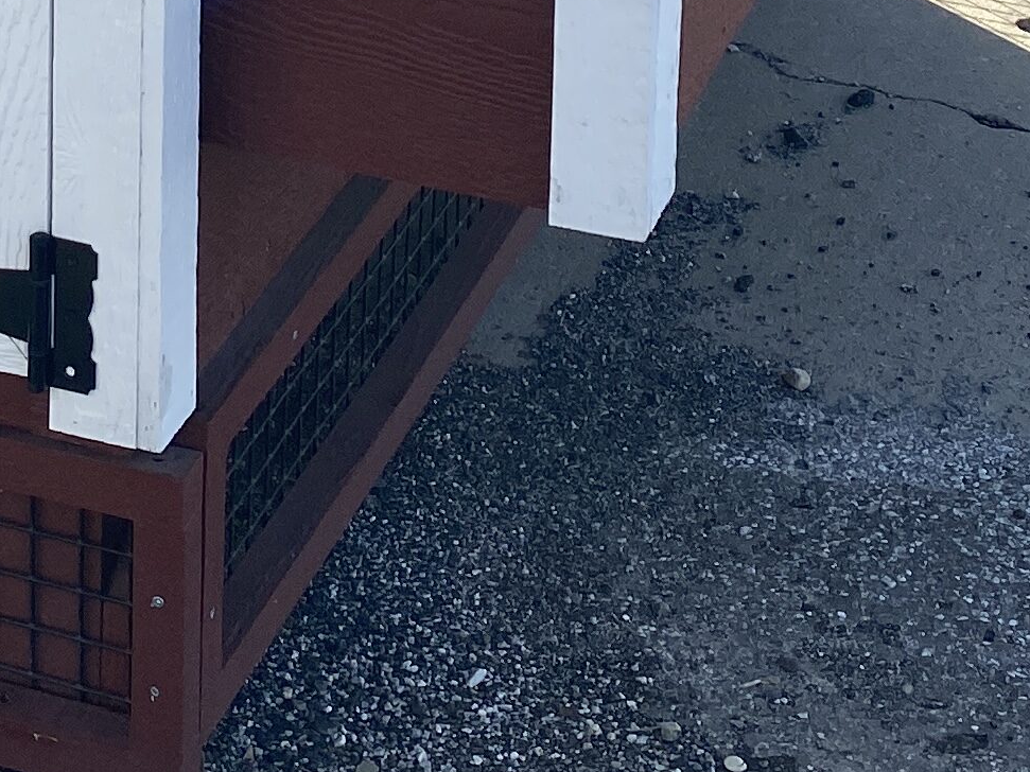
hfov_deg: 18.1
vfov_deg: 12.4
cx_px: 234
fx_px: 3213
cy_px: -652
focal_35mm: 108
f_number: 1.8
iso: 32
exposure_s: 1/1258
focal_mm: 4.25
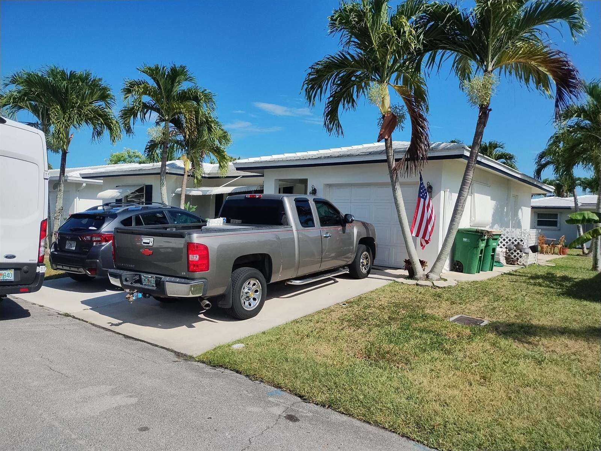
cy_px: 226
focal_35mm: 25
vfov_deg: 54.9
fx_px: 434
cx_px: 300
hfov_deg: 69.4
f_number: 1.7
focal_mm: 4.71
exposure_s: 1/7439
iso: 107
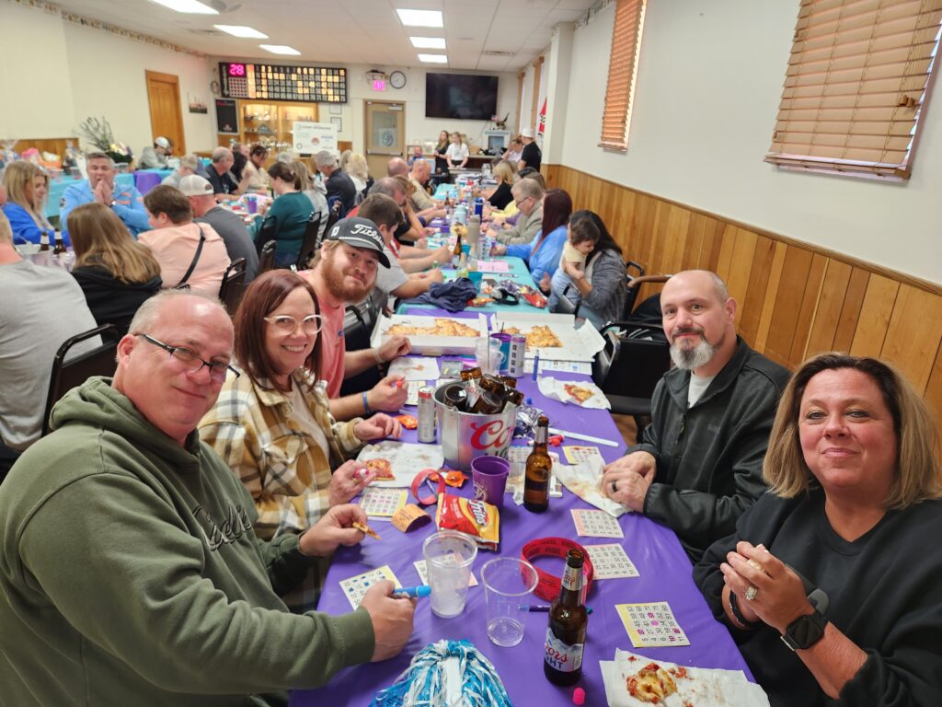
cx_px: 471
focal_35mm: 23
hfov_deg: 73.9
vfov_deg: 58.9
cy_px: 354
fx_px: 626
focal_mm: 5.4
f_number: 1.8
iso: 200
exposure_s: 1/50
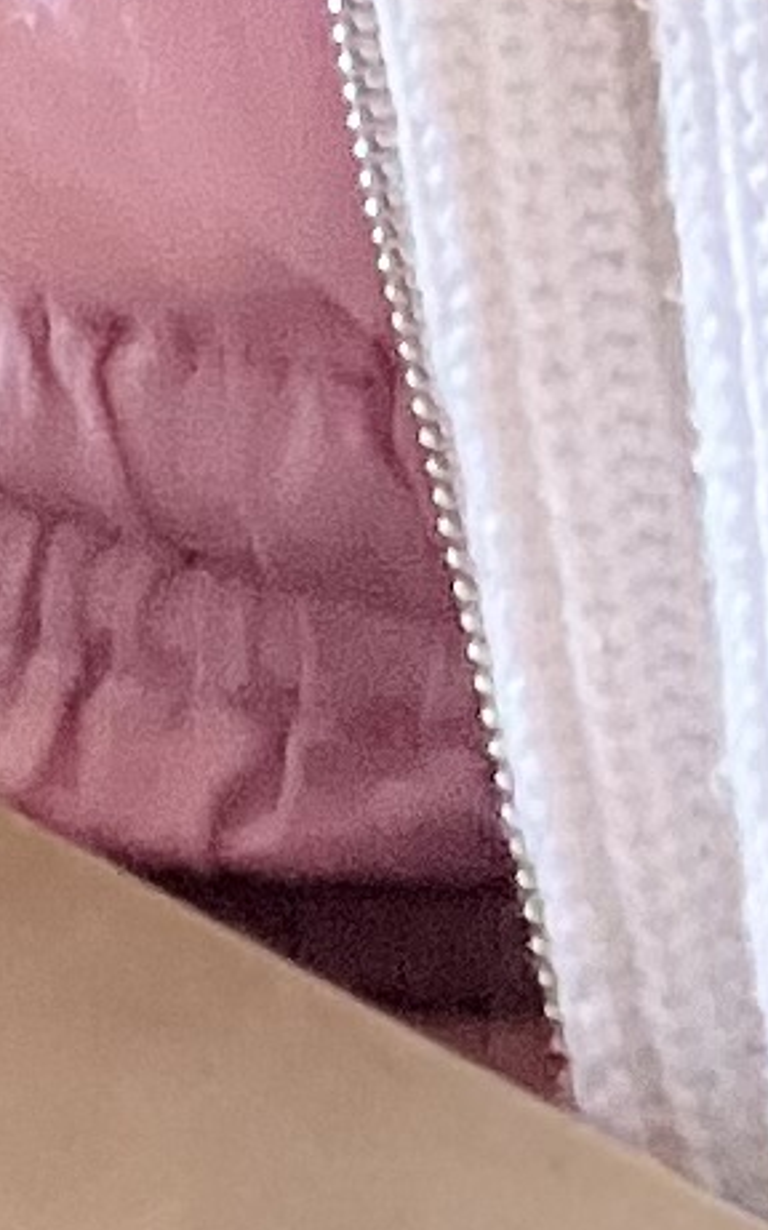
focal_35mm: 213
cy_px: -2794
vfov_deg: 8.0
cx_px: -1445
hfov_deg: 5.8
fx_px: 7135
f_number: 2.2
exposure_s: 1/60
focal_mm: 2.71
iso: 250
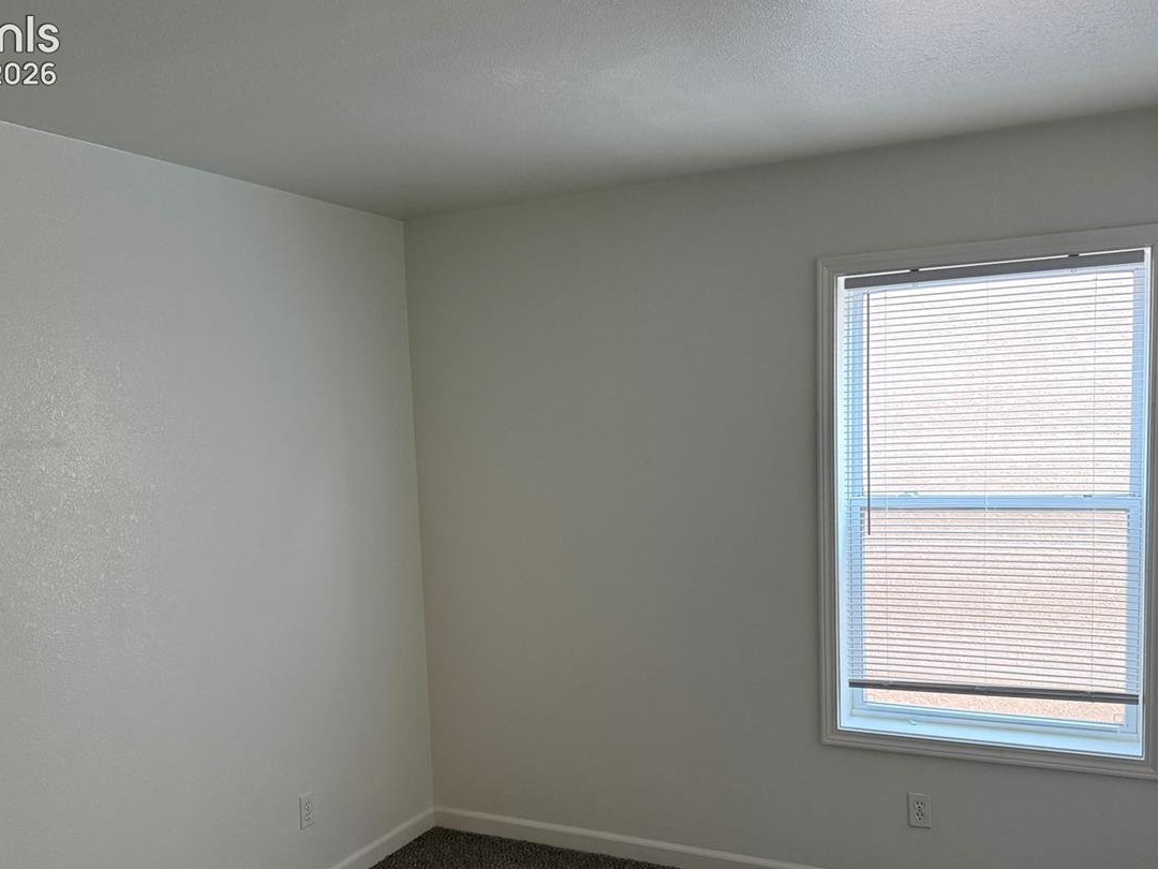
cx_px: 537
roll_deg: +2.3
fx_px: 1070
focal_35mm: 32
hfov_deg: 56.8
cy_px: 531
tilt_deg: -3.8
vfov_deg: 43.9
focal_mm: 6.76
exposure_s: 1/120
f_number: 1.78
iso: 250
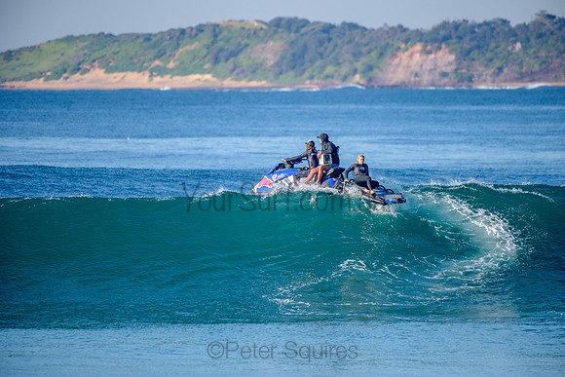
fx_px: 7849
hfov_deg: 4.1
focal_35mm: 500
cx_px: 282
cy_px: 188
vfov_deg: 2.8
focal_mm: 500
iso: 220
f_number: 5.6
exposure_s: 1/1600
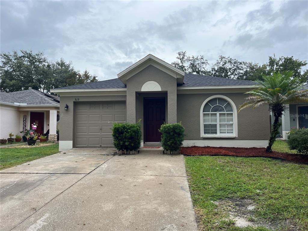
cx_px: 154
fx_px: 231
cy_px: 116
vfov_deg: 53.1
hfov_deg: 67.3
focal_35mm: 26
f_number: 1.6
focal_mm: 5.1
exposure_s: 1/2410
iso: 50
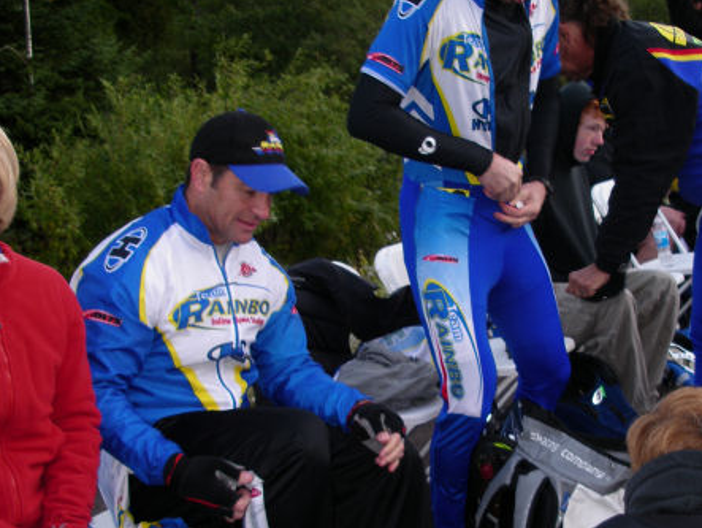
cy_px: 361
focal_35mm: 51
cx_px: 432
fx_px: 1035
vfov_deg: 28.4
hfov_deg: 37.3
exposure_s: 1/40
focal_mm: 7.8
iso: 80
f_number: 2.8
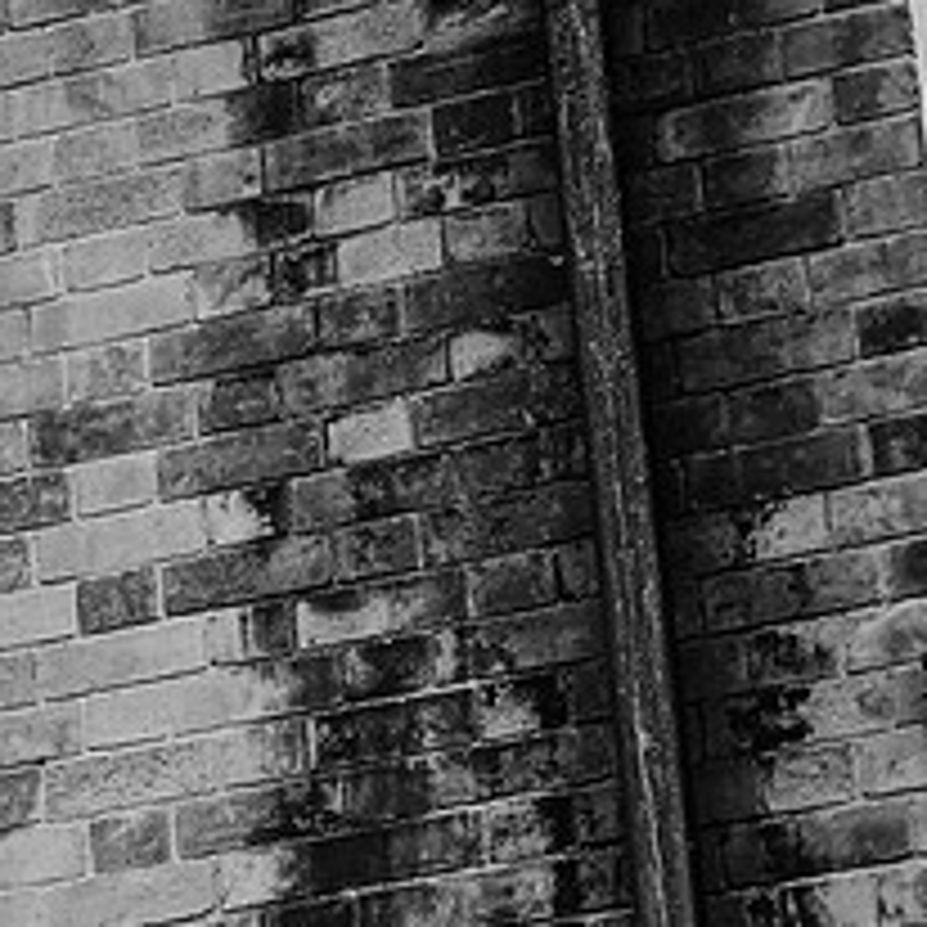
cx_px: -356
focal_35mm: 203
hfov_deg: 8.5
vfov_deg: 8.6
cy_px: 742
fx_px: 6150
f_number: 1.8
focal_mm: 85
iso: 100
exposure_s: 1/400
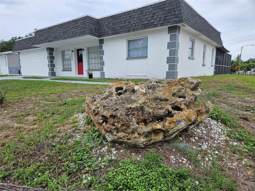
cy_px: 96
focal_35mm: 23
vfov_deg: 58.9
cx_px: 128
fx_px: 169
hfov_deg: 73.9
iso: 25
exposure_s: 1/1212
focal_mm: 5.4
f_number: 1.8
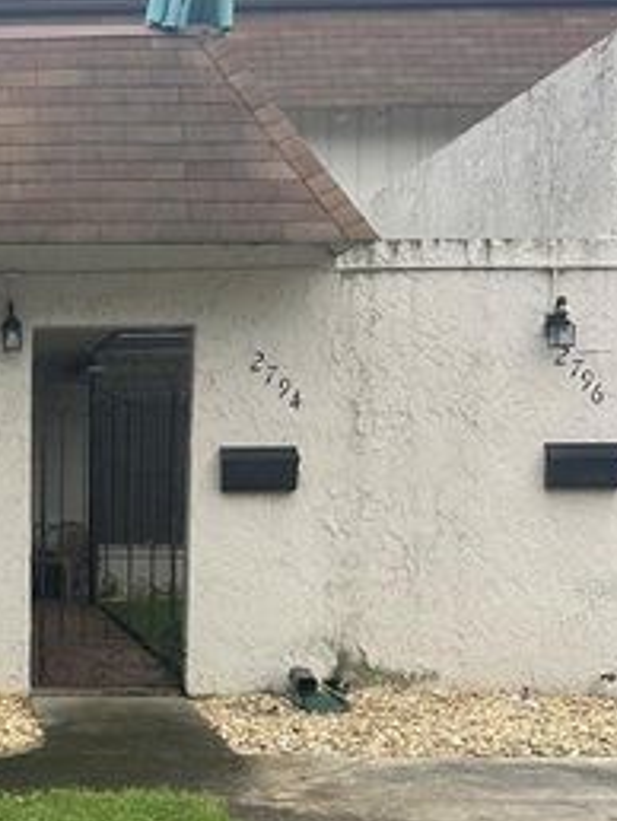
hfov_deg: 22.1
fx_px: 1471
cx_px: -95
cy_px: 587
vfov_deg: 30.8
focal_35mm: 62
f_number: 1.78
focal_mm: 6.86
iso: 80
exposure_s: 1/3861
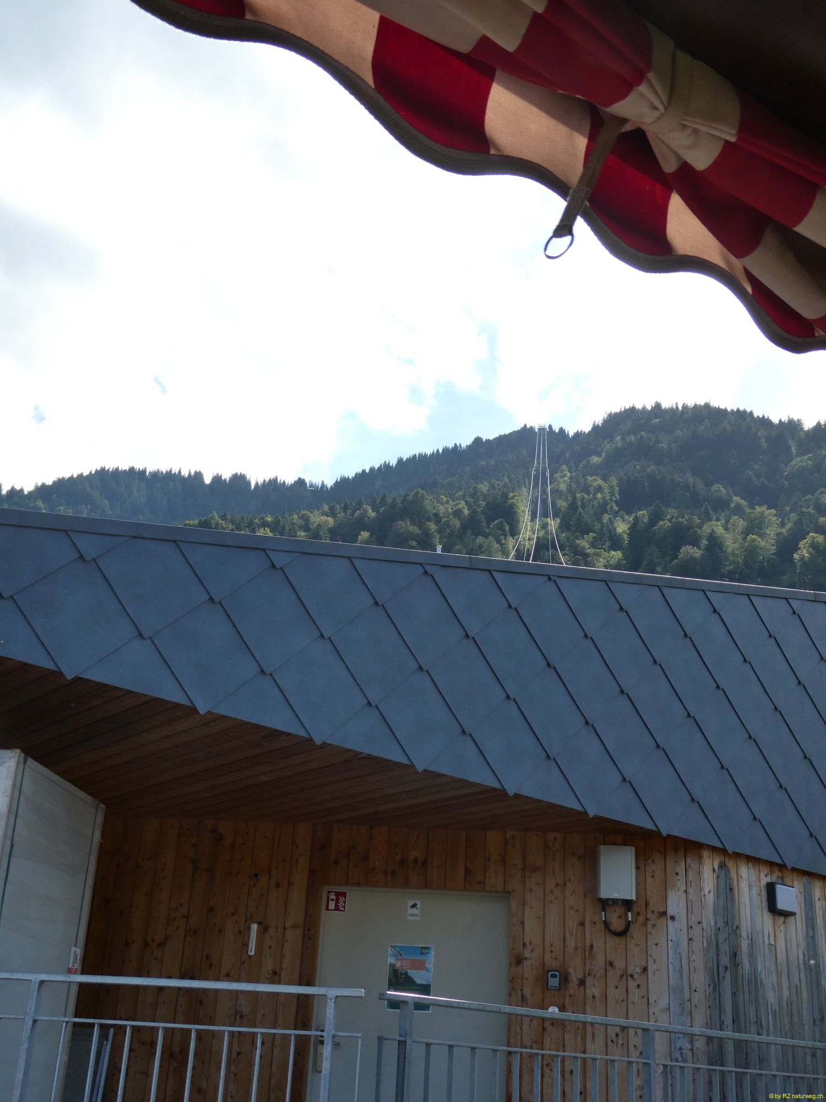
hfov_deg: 38.7
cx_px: 413
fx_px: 1177
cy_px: 551
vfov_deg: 50.1
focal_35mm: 37
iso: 80
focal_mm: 6.7
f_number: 3.7
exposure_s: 1/640
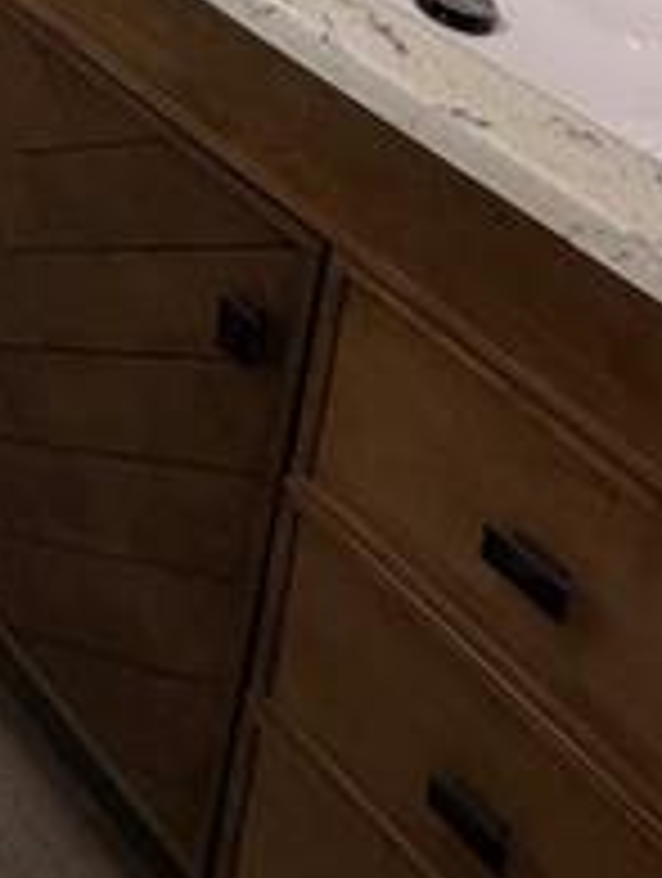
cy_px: -743
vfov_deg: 21.2
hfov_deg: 19.7
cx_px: -527
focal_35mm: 55
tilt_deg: -9.4
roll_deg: -2.5
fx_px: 1398
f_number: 2.2
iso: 320
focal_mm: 2.22
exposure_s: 1/120
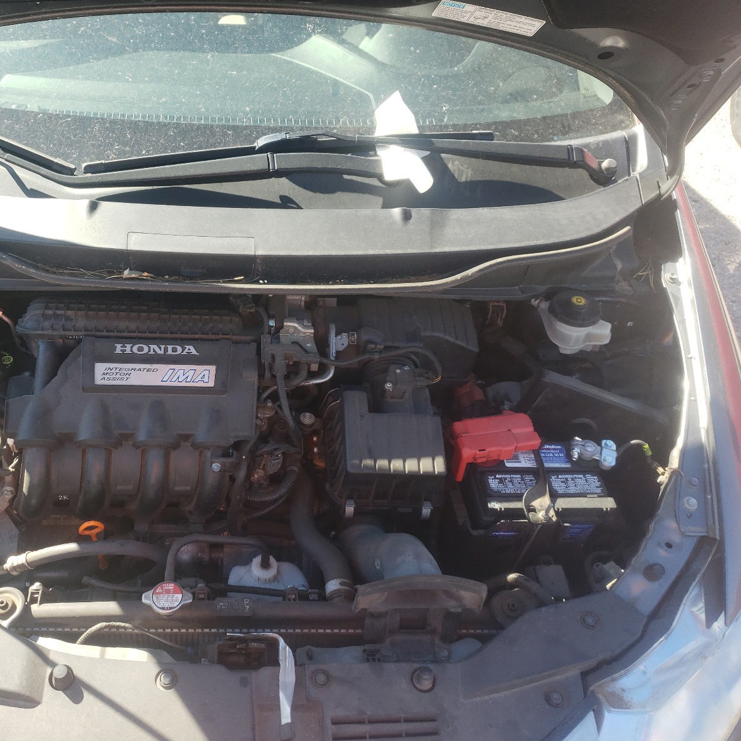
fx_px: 751
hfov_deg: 51.6
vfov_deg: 52.5
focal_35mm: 31
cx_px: 251
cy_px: 374
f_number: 1.5
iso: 50
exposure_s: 1/400
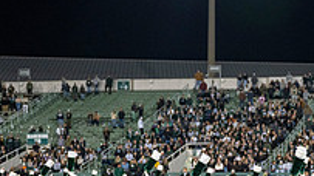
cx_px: 323
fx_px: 999
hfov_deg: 17.4
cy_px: 256
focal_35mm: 120
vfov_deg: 9.8
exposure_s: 1/500
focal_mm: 40
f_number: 3.2
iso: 1250
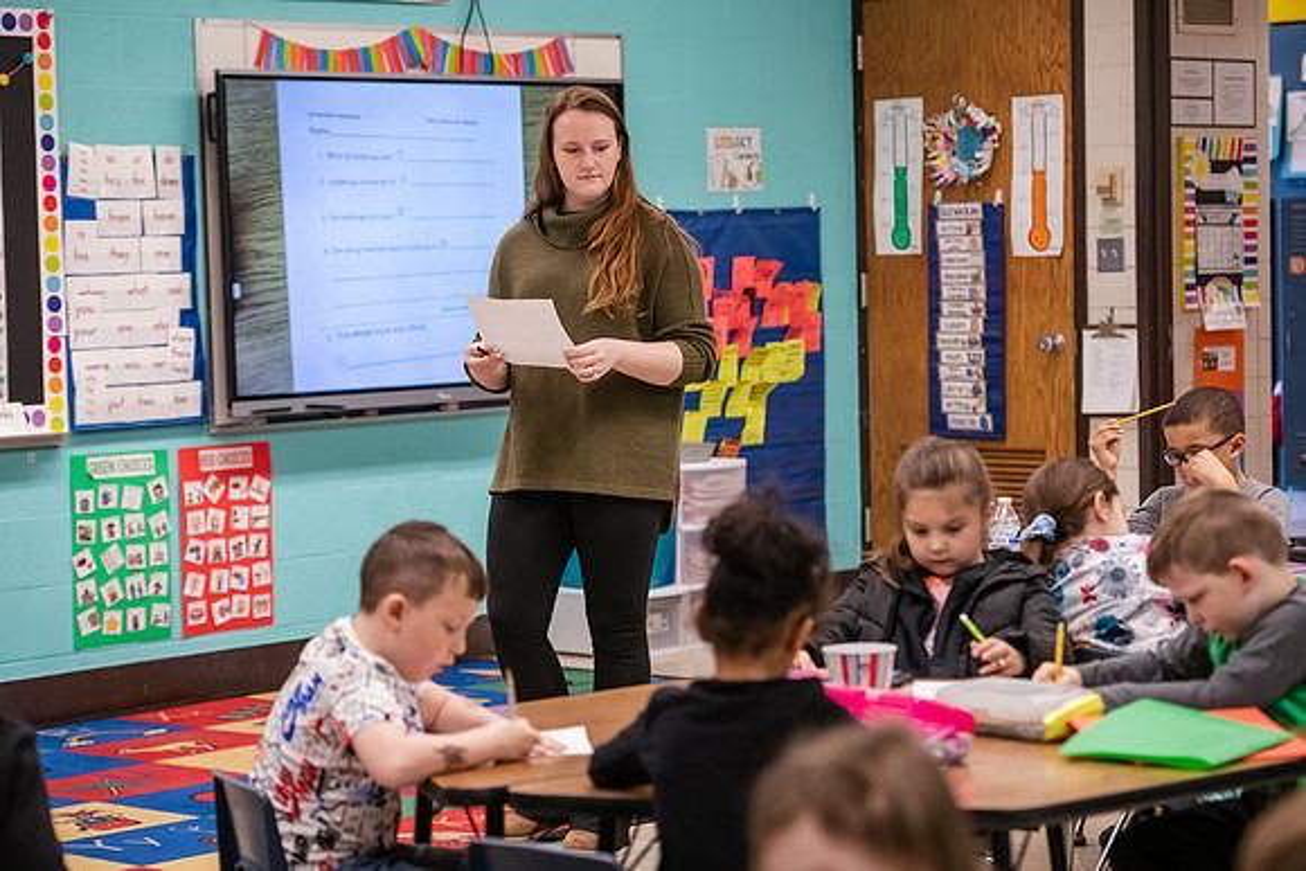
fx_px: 3628
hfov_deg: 20.4
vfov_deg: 13.7
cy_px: 436
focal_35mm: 100
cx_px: 653
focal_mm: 100
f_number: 3.5
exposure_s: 1/200
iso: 2500
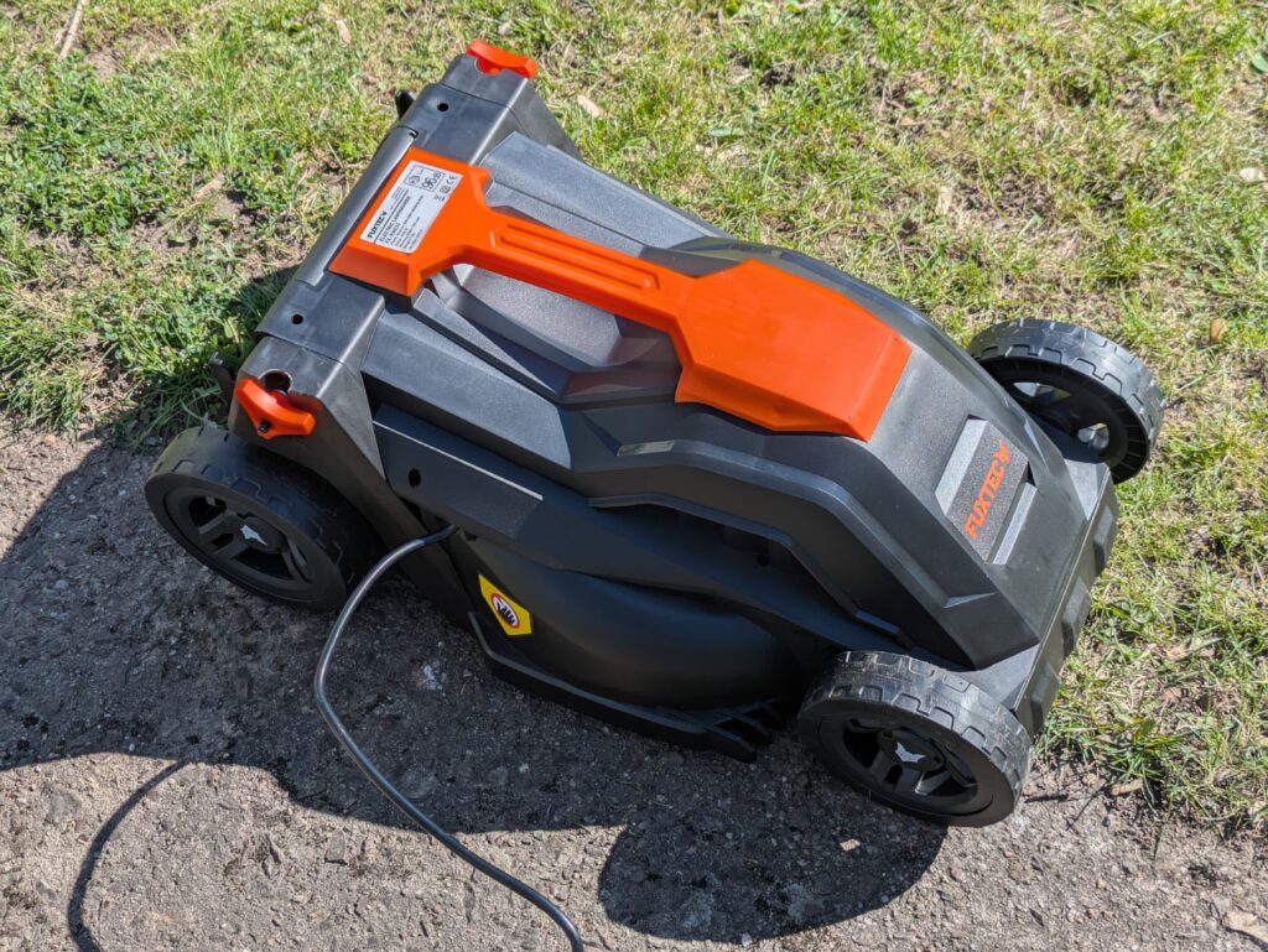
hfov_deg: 37.5
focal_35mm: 51
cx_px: 634
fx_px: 1869
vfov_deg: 28.6
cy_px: 476
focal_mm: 5.43
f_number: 1.89
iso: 45
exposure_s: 1/3279
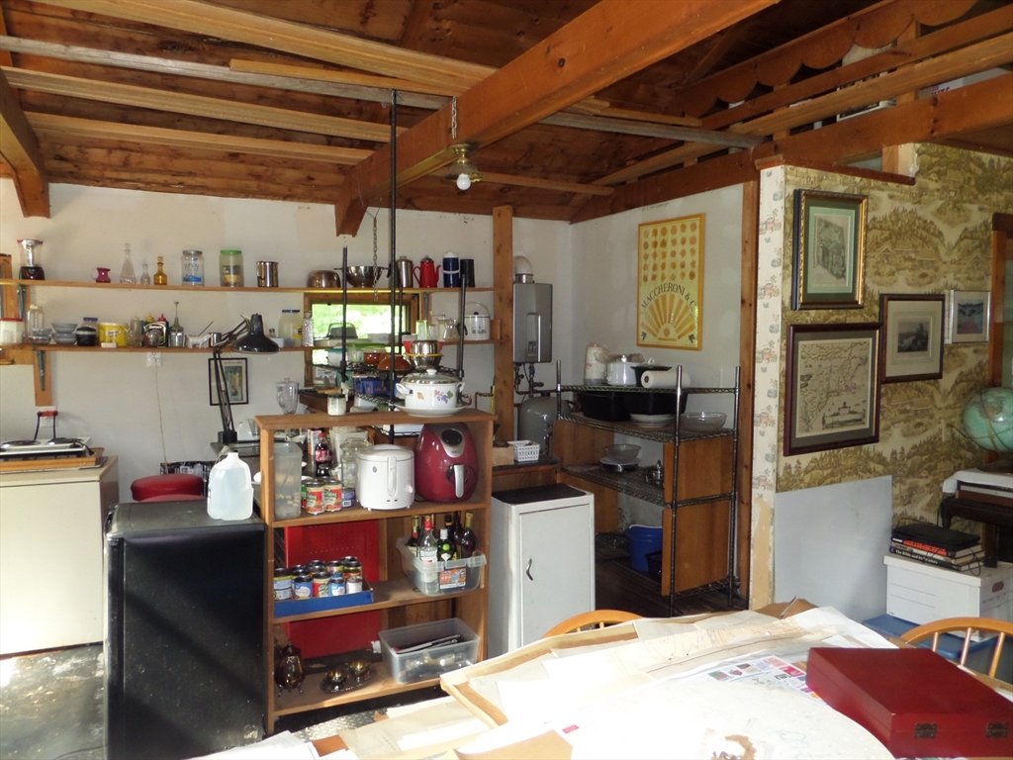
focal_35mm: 24
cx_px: 506
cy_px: 380
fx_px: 702
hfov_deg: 71.6
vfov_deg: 56.8
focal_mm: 4
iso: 320
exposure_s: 1/30
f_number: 3.2
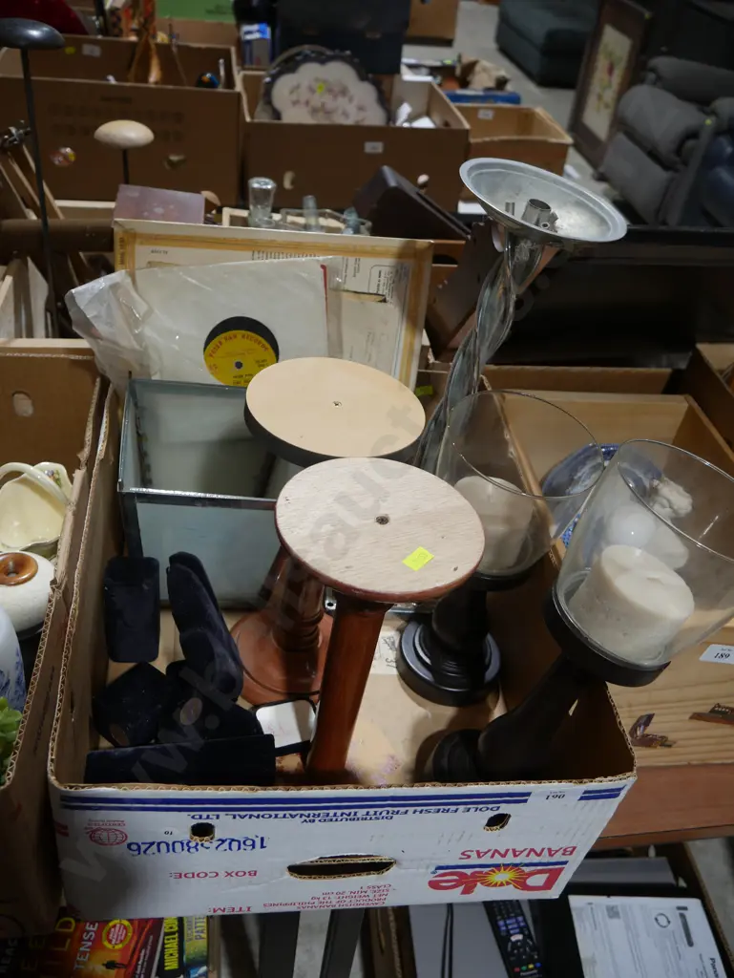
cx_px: 367
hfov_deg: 46.8
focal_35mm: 30
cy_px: 489
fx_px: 847
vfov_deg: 59.9
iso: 200
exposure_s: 1/80
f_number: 3.6
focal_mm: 15
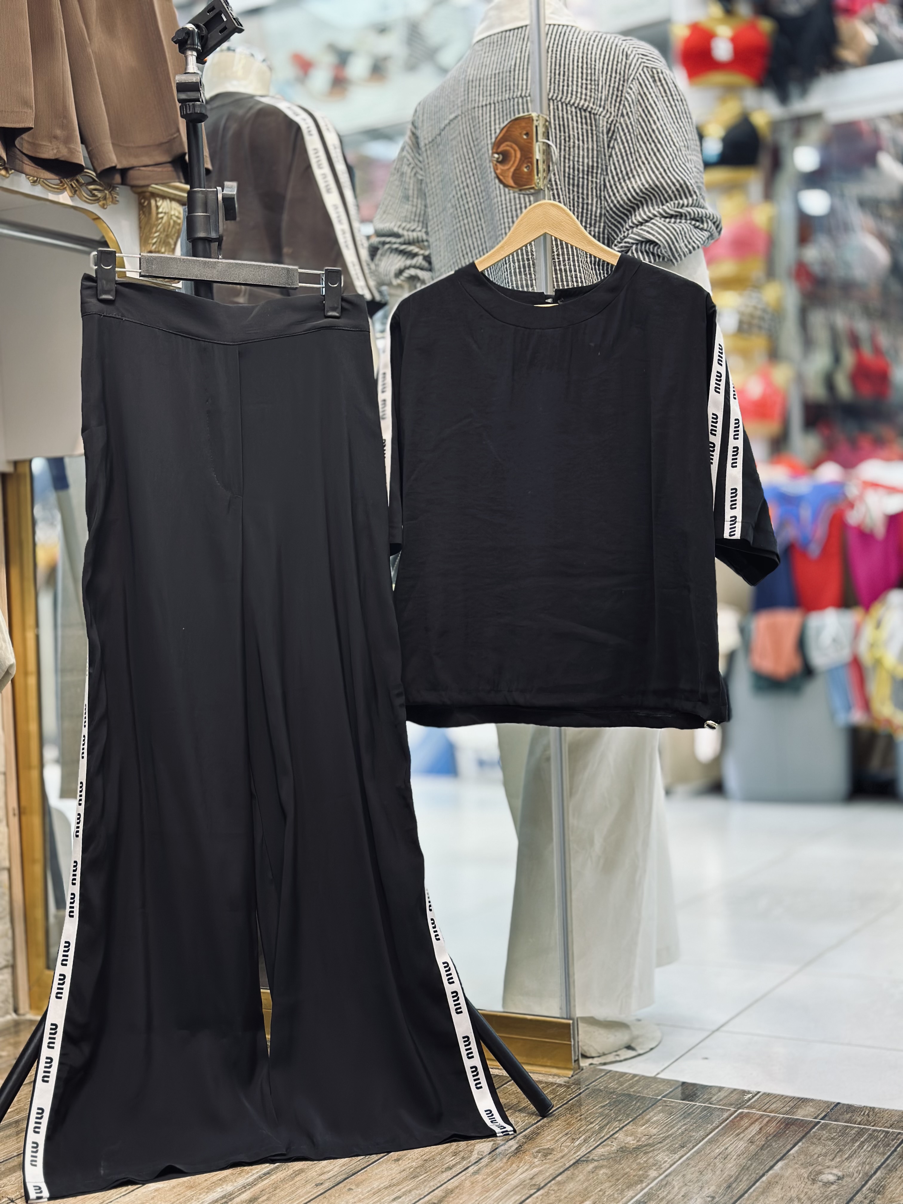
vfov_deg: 39.7
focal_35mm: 48
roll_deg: +0.6
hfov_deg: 30.3
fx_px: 1670
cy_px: 602
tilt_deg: -1.2
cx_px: 452
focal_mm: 6.86
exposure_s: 1/100
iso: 100
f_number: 1.78
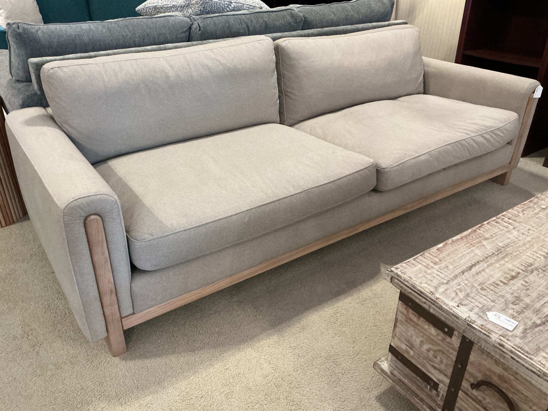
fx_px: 459
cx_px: 274
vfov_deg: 48.2
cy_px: 206
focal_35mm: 29
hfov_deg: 61.7
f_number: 1.8
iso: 250
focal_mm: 3
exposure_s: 1/60
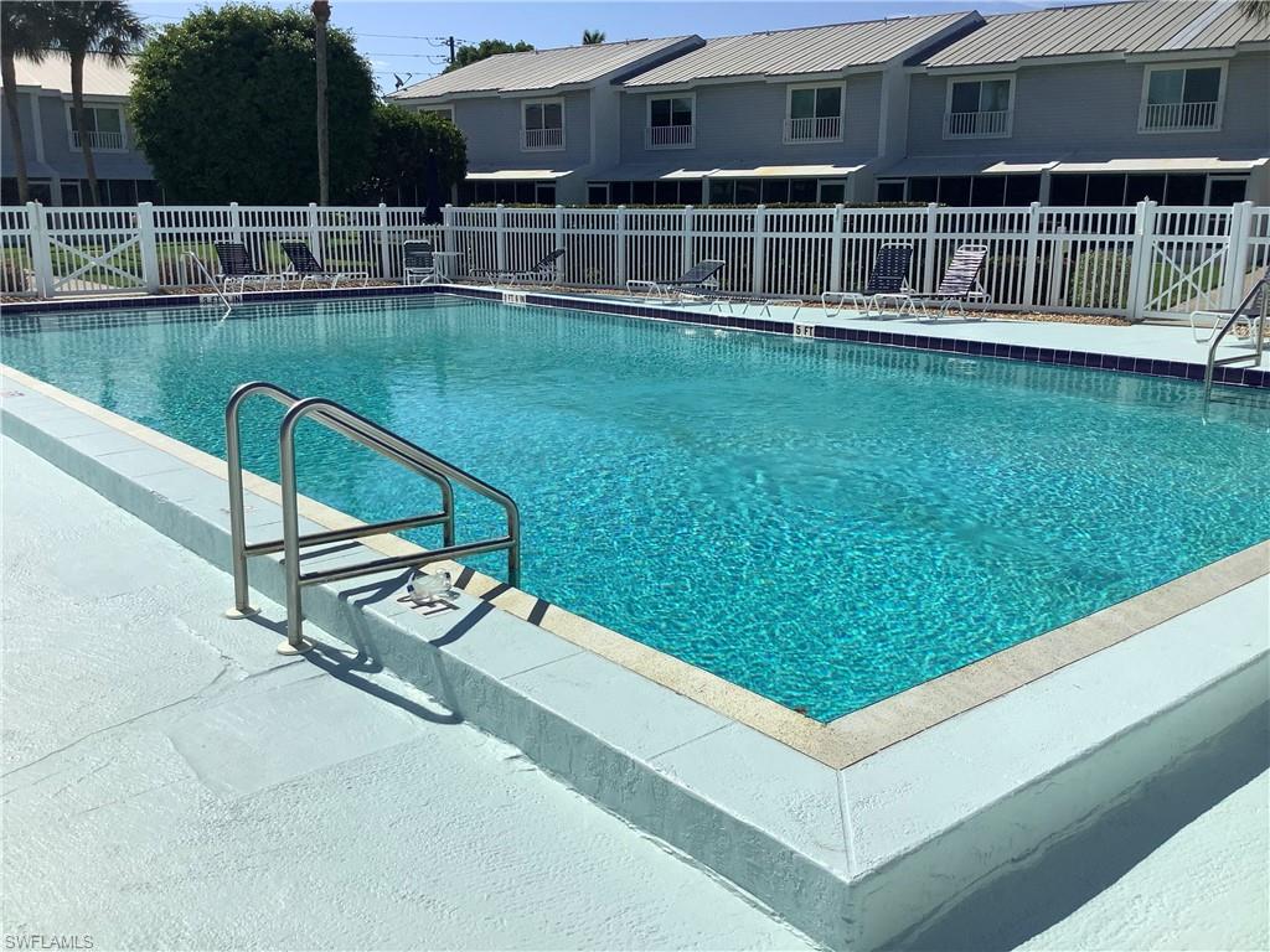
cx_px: 635
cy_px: 476
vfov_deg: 45.4
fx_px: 1137
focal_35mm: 31
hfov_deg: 58.4
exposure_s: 1/3891
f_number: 2.4
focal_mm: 3.3
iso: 25
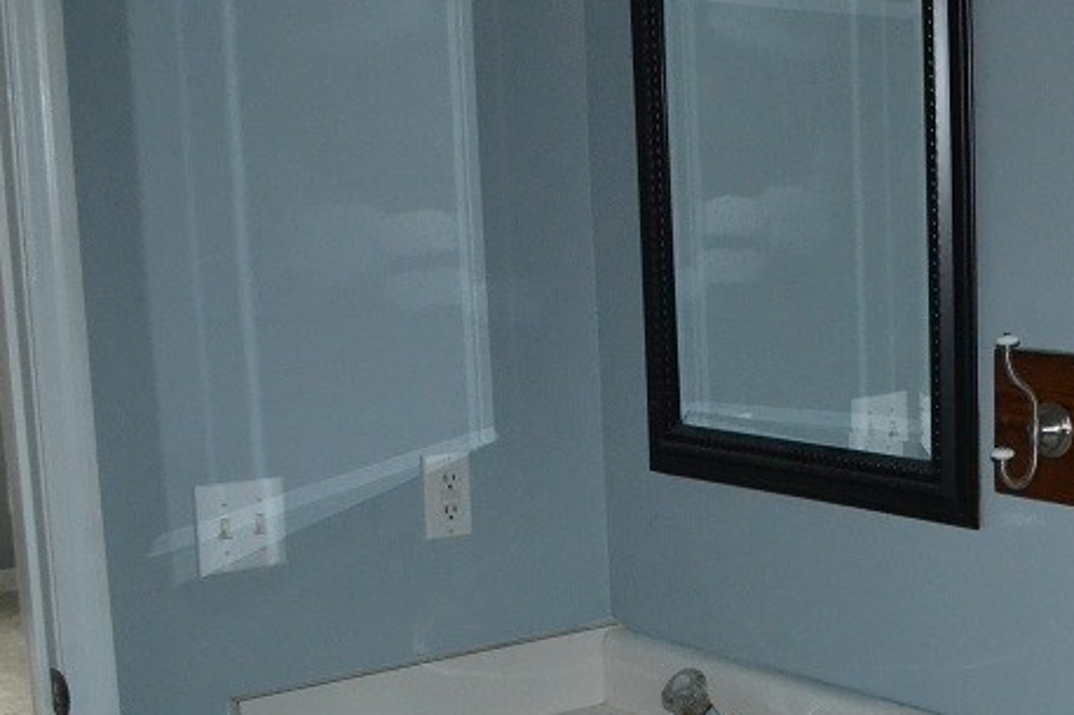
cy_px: 497
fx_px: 2028
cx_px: 1087
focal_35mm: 68
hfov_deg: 27.8
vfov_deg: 19.9
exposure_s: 1/60
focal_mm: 20
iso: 3200
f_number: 3.8
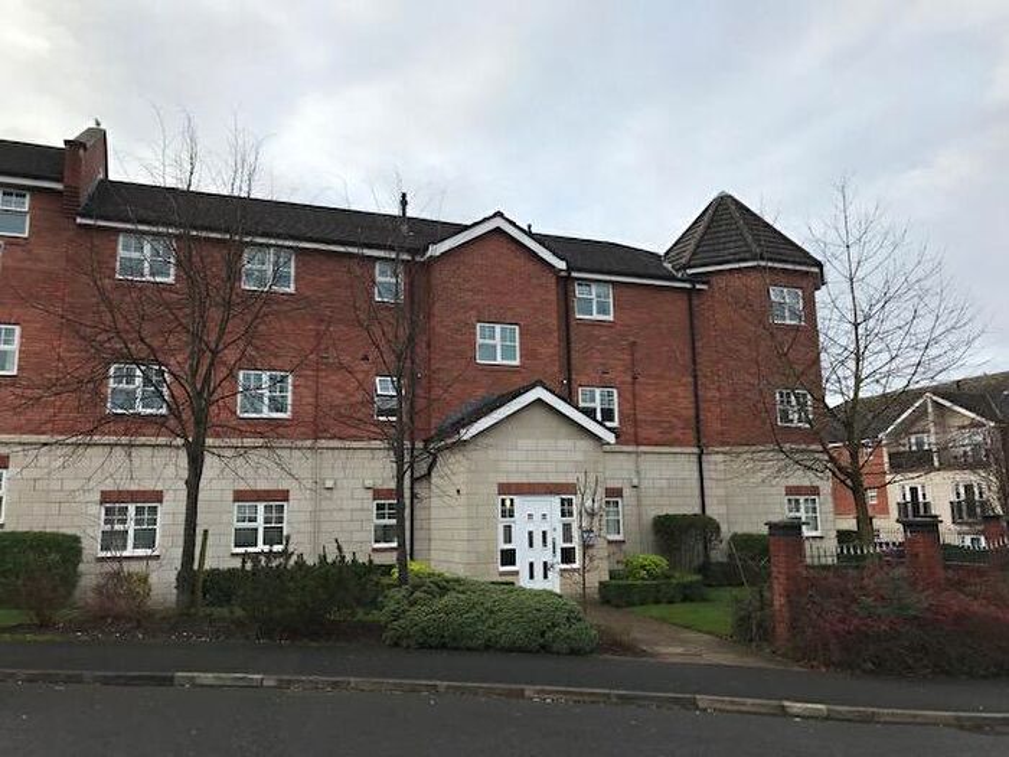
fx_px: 816
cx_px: 504
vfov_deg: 49.7
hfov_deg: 63.4
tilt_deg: +9.7
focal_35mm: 28
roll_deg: +1.7
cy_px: 378
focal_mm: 3.99
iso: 20
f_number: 1.8
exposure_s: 1/1018
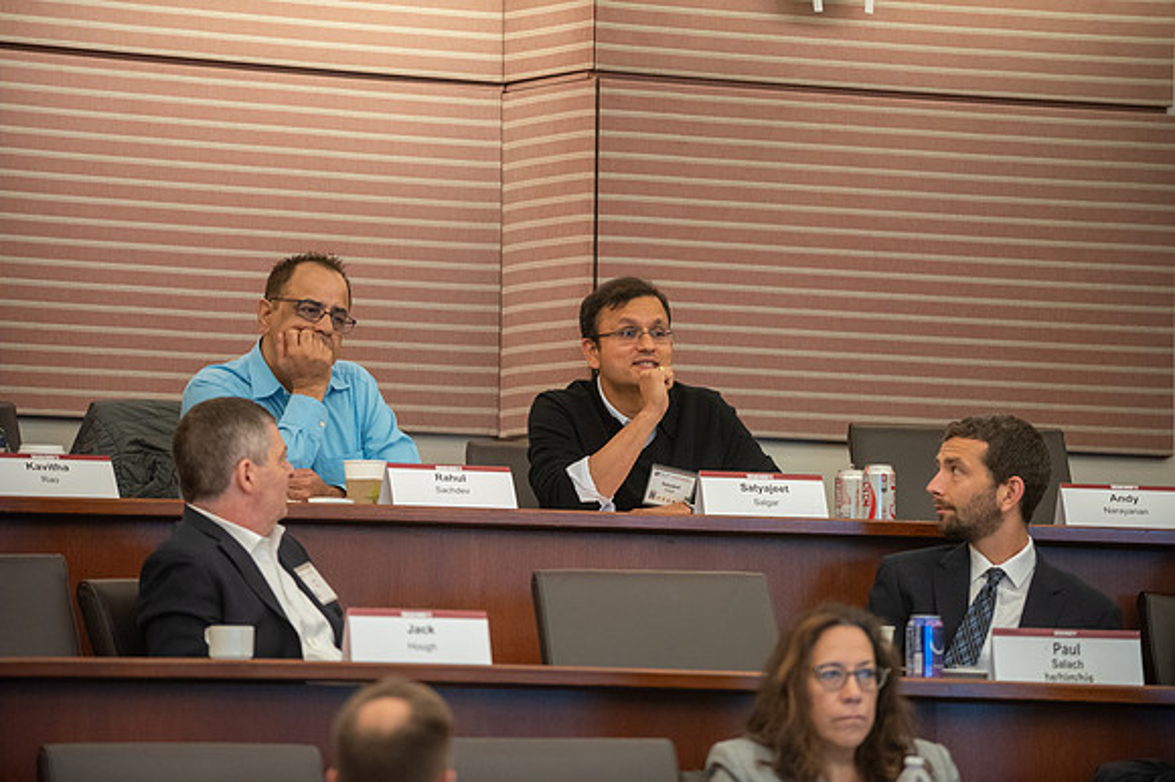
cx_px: 588
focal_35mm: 200
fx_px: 6530
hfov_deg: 10.3
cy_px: 391
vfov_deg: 6.9
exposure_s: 1/125
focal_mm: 200
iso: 2000
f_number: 2.8
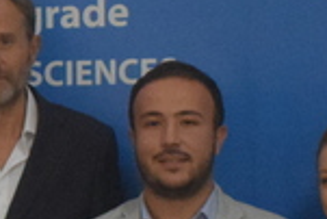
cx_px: -210
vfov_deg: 6.4
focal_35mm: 213
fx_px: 1940
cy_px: 175
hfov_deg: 9.3
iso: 3200
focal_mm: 21
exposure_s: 1/100
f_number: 3.8
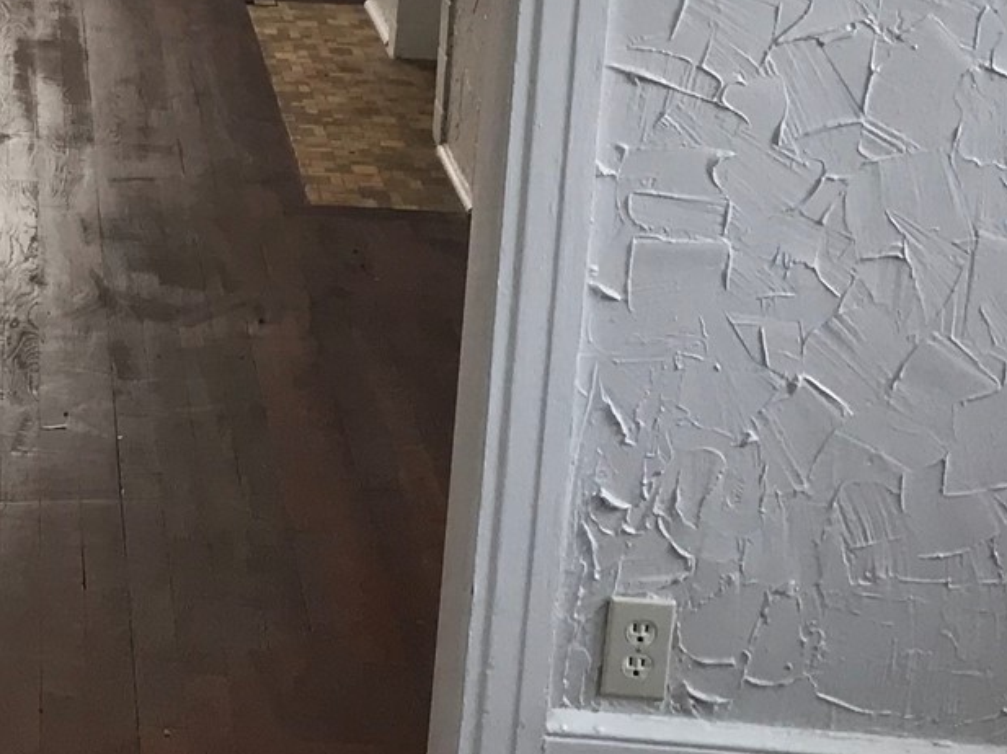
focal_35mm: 93
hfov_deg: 19.7
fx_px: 2704
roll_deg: -4.4
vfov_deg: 15.2
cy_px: -201
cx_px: -237
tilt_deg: -9.5
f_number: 1.8
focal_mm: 3.99
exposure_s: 1/120
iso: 40
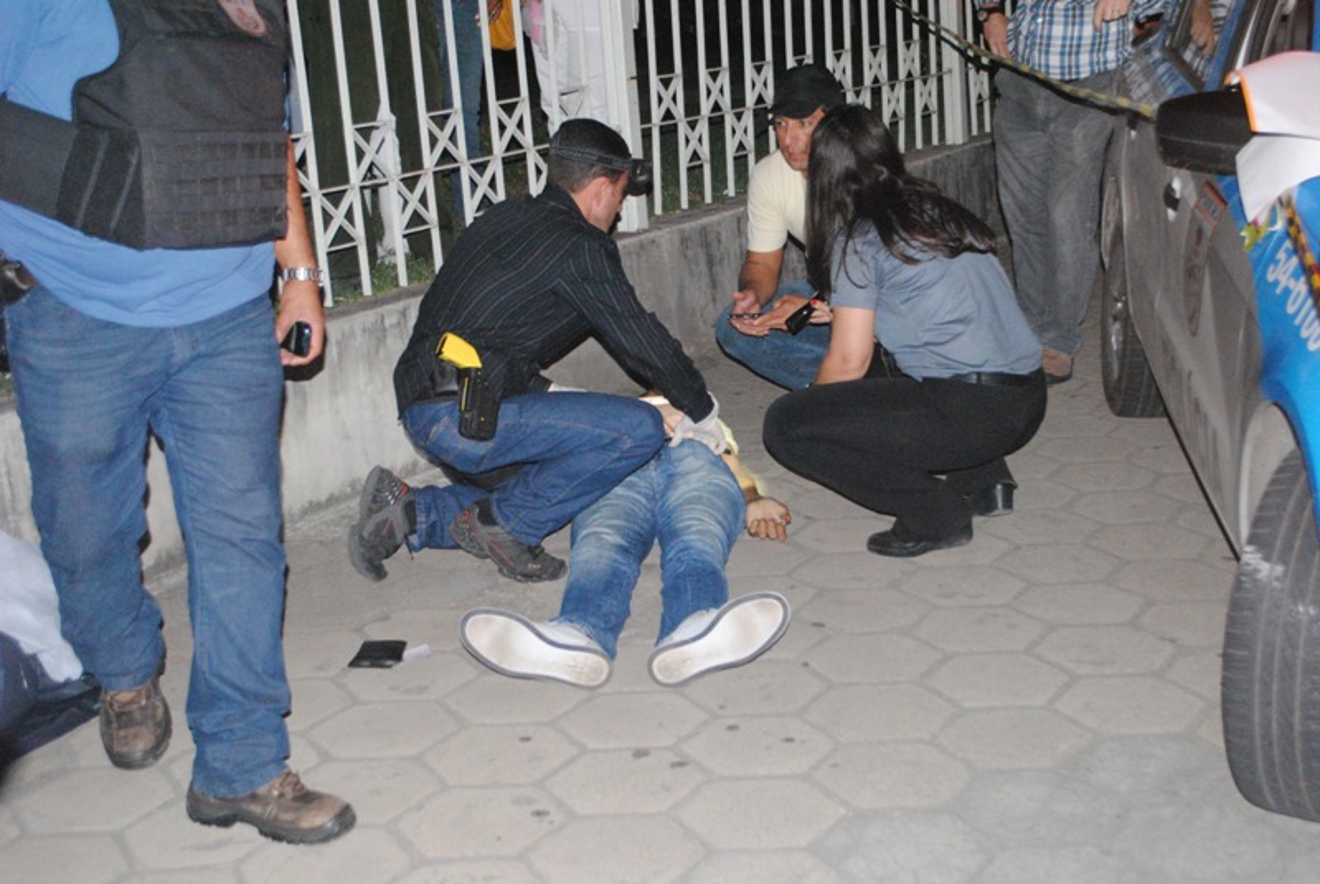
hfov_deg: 38.8
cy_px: 442
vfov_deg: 26.6
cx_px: 660
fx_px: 1873
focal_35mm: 51
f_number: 5
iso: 1600
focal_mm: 34
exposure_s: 1/200
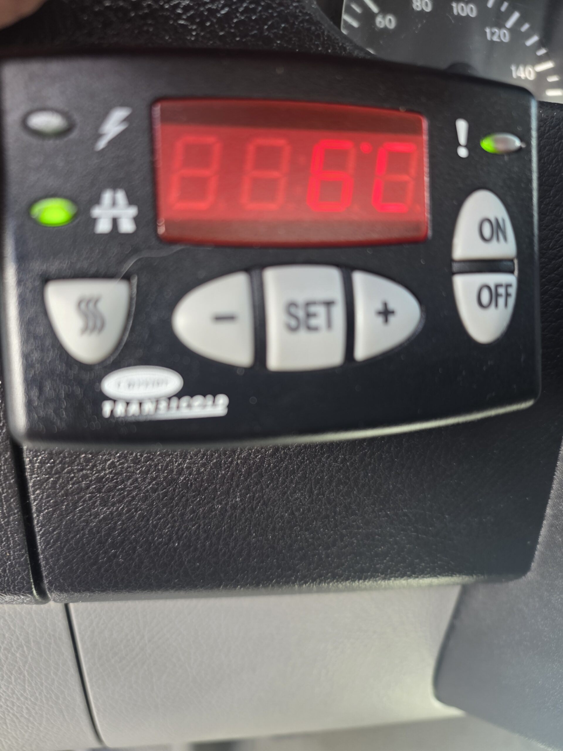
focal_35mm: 23
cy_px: 376
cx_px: 282
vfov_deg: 73.9
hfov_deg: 58.9
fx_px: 499
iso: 50
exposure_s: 1/51.7
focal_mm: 6.25
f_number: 1.7
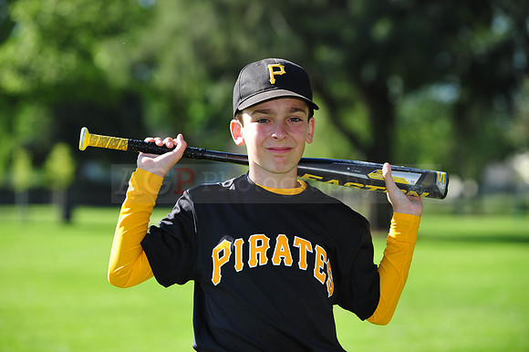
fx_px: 2129
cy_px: 176
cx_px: 264
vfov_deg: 9.5
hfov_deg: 14.2
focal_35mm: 145
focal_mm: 145
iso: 200
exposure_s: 1/640
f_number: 5
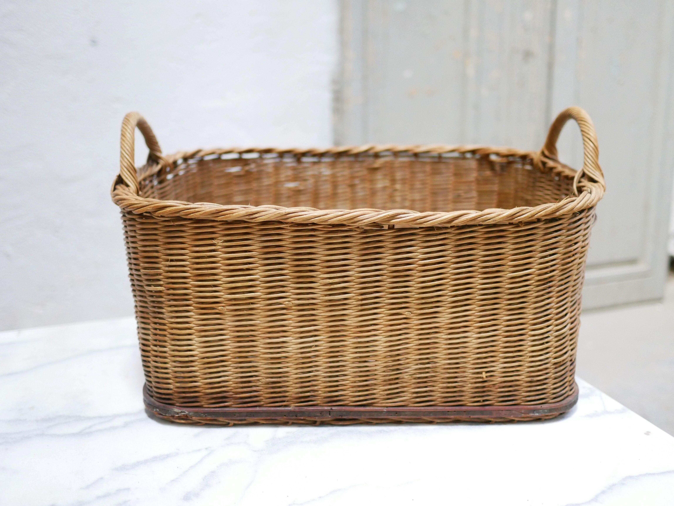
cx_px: 337
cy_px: 253
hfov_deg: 46.8
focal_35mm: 40
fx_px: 779
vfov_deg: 36.0
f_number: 1.7
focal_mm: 20
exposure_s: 1/60
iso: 1600
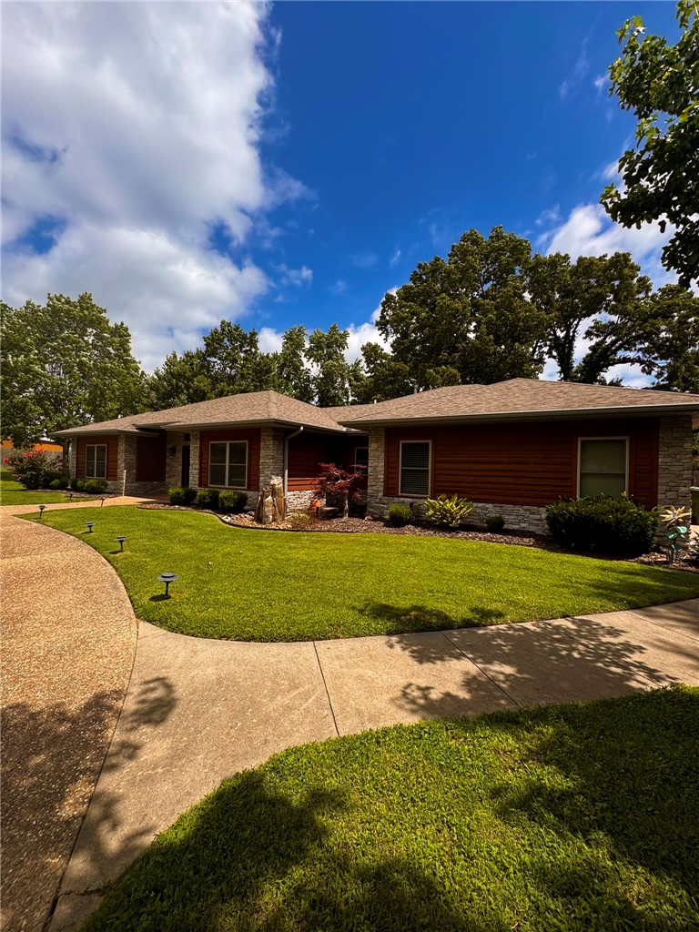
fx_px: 377
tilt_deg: +0.0
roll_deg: -0.4
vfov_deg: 102.1
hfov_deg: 85.7
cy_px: 466
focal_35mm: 14
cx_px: 350
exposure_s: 1/1567
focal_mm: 2.22
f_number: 2.2
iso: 50
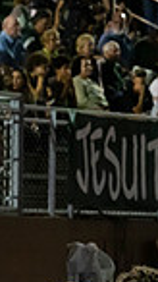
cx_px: 202
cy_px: 354
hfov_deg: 4.1
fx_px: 2177
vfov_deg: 7.3
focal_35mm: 292
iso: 10000
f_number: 5.6
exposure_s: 1/500
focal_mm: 70
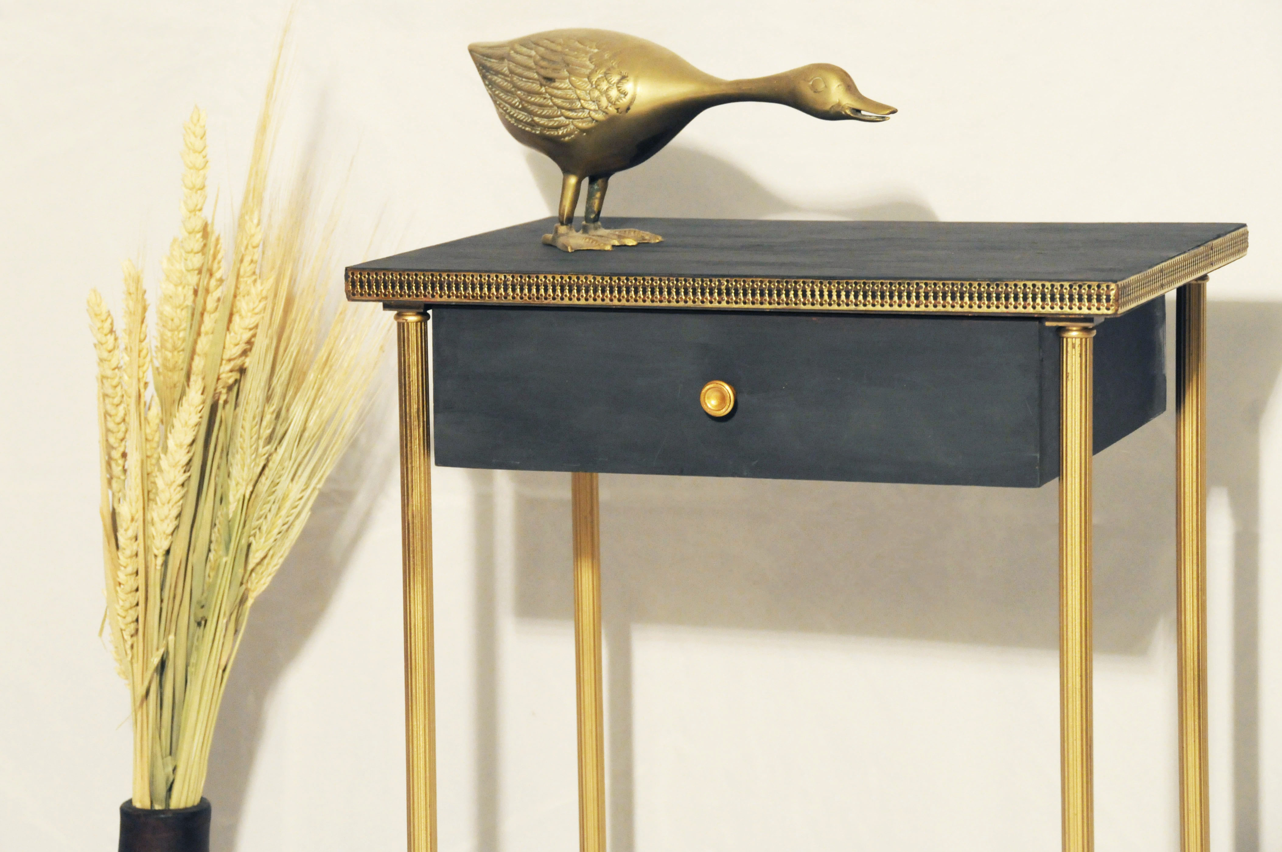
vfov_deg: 11.9
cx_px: 643
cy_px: 419
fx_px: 4073
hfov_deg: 17.9
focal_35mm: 115
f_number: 10
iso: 1250
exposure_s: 1/15
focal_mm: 75
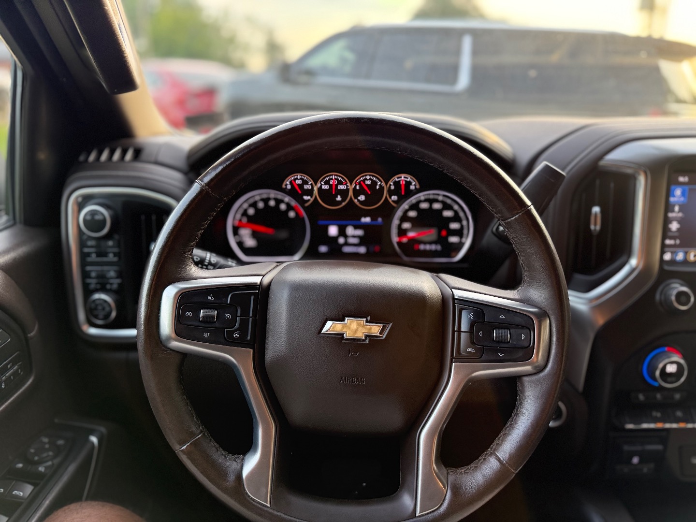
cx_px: 348
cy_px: 261
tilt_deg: -18.3
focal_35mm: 24
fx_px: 483
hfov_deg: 71.6
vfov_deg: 56.8
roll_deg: -0.9
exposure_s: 1/121
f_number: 1.78
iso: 160
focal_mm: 6.76
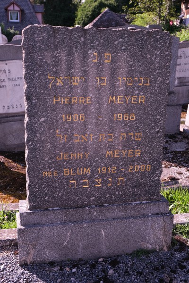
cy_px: 142
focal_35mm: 42
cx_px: 94
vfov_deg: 46.4
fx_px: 331
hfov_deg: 31.9
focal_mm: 27.7
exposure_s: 1/160
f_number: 5.6
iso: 160
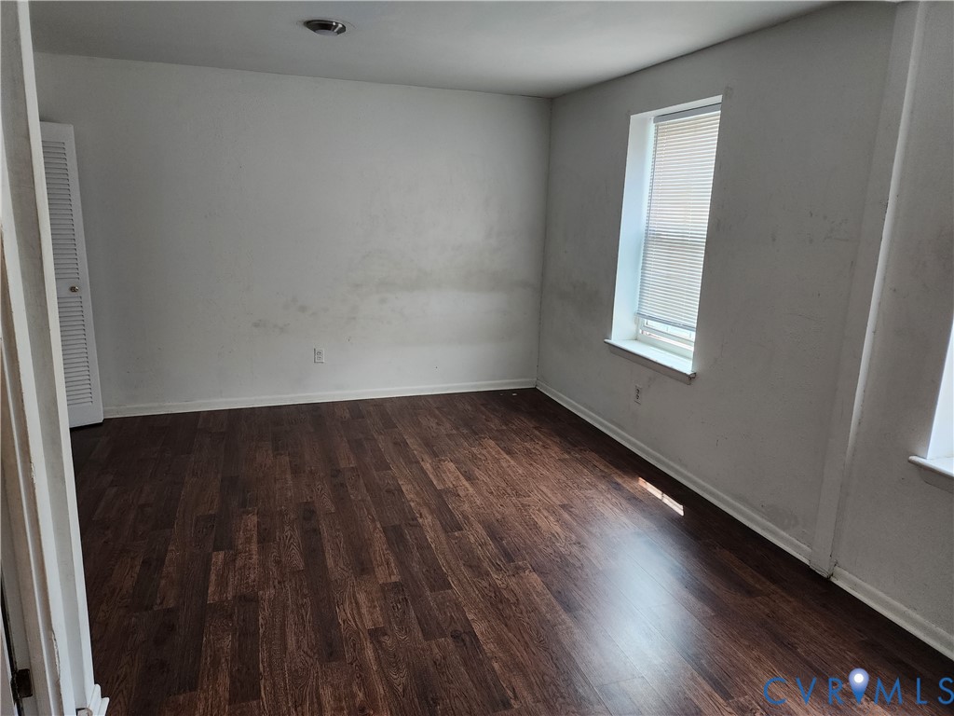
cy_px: 358
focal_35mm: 23
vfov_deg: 58.9
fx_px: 634
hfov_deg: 73.9
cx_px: 477
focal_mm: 6.4
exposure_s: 1/120
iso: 160
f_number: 1.8
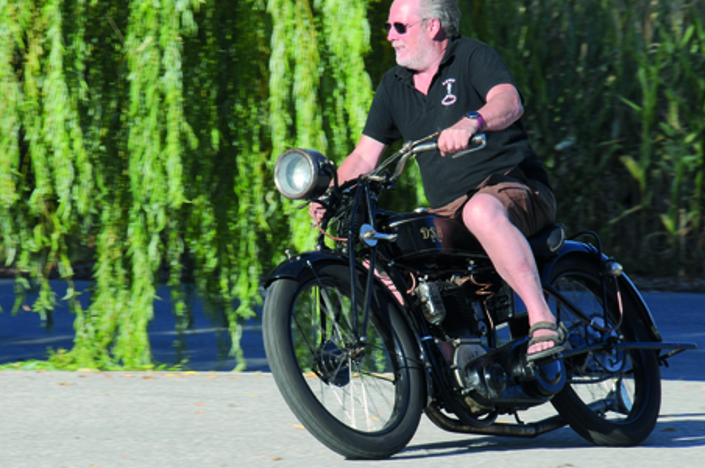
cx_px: 379
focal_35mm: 398
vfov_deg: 3.4
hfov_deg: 5.2
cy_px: 215
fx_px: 7783
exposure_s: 1/250
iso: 200
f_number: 14
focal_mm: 240
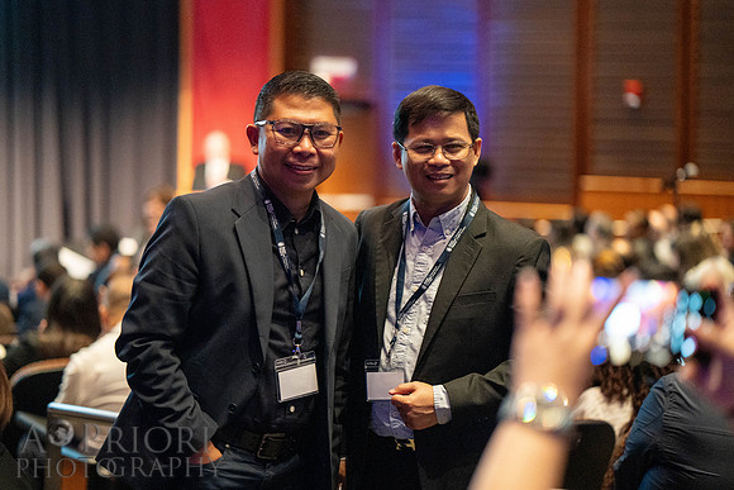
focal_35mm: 88
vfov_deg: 15.5
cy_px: 245
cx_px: 367
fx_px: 1797
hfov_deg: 23.1
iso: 10000
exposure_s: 1/160
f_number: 1.8
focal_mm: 85
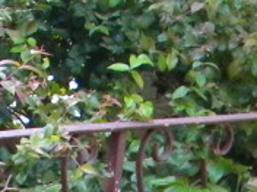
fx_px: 1210
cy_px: 417
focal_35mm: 163
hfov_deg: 10.9
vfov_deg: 8.5
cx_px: -283
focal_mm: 5
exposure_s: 1/61.6
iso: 200
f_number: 3.5
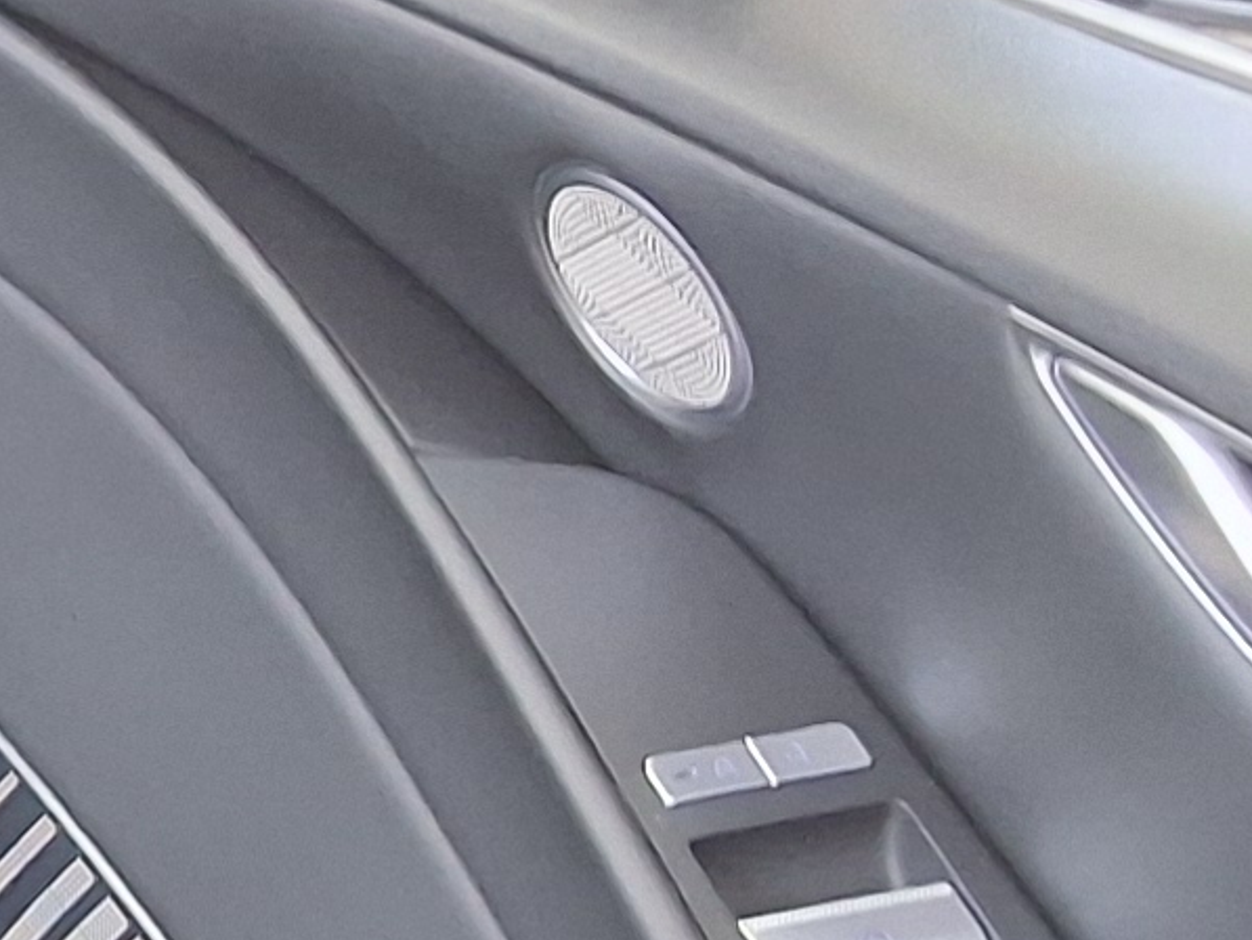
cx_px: -1881
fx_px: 5535
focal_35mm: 153
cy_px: 665
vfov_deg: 9.7
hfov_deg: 10.7
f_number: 1.9
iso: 80
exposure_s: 1/40
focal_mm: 2.91
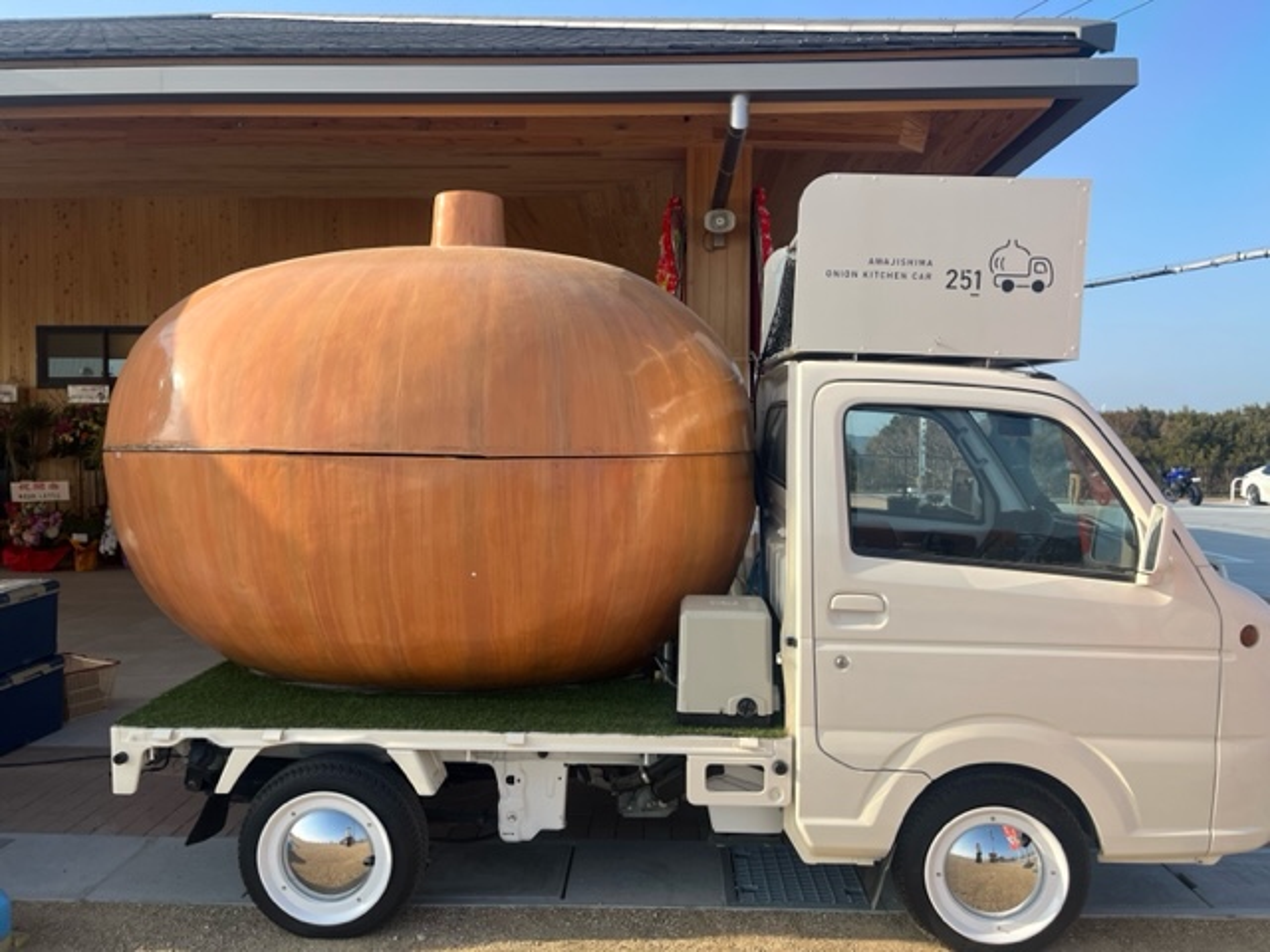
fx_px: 954
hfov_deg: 67.3
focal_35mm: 26
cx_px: 635
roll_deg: +0.6
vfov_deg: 53.1
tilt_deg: -1.0
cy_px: 476
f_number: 1.6
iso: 50
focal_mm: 5.1
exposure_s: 1/1992
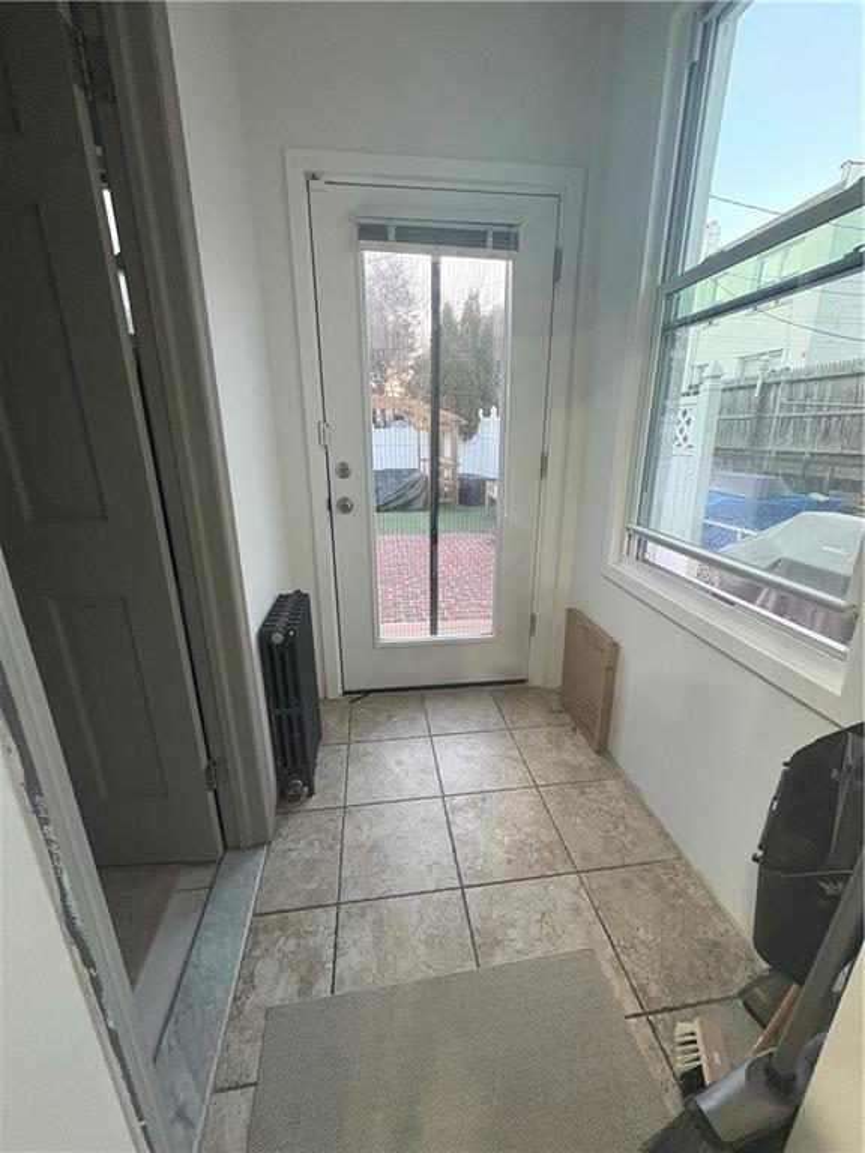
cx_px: 432
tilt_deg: -17.1
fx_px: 466
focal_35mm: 14
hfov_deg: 85.7
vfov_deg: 102.1
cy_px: 576
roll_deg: +0.4
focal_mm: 2.22
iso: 400
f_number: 2.2
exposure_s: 1/60
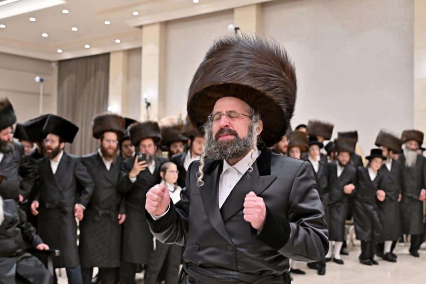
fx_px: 544
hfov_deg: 42.7
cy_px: 142
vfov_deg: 29.3
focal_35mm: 46
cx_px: 213
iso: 1250
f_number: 4
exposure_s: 1/250
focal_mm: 46
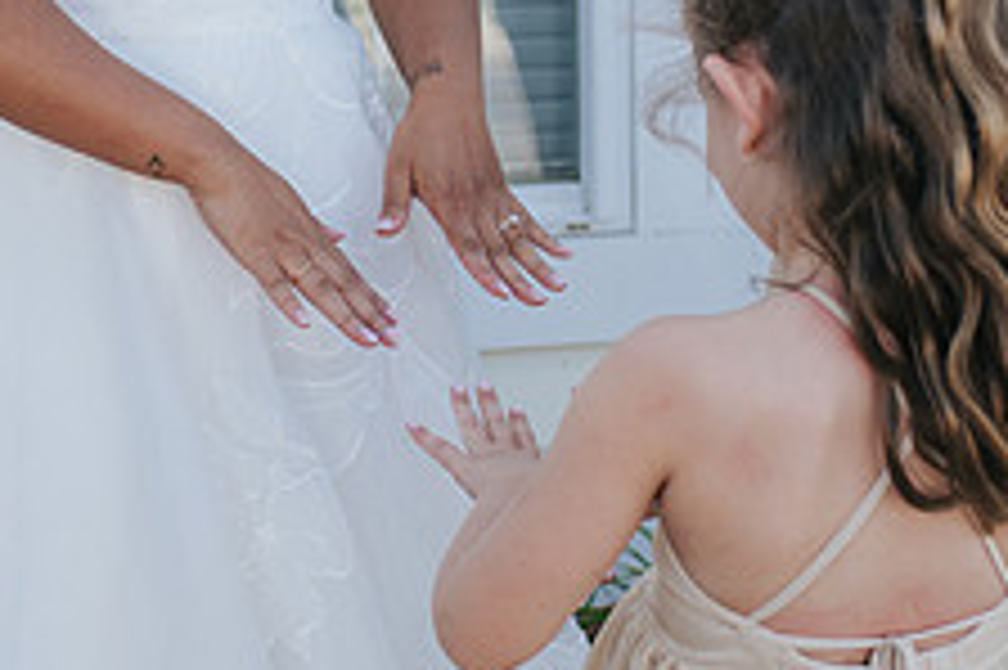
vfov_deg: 13.3
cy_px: 67
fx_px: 2854
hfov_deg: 20.0
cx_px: 359
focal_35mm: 102
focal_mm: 35
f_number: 3.5
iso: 160
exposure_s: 1/400
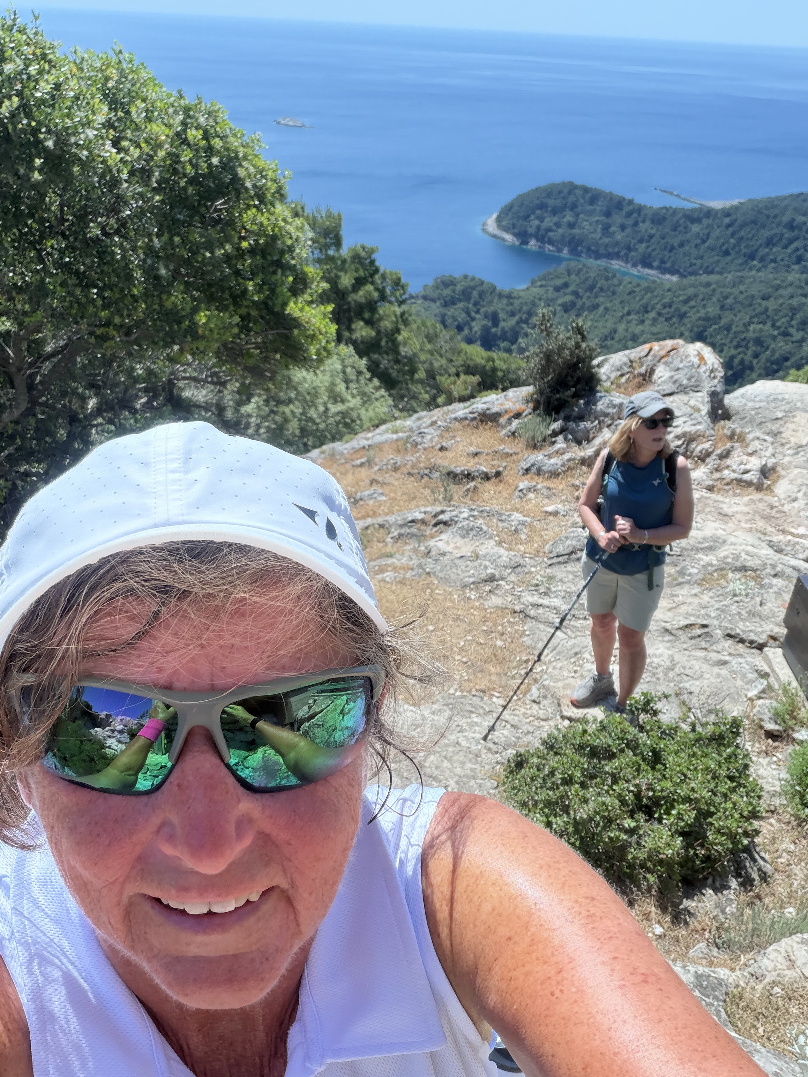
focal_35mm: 30
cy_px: 538
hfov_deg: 46.8
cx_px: 404
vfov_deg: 60.0
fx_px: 934
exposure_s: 1/484
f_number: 1.9
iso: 40
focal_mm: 2.71
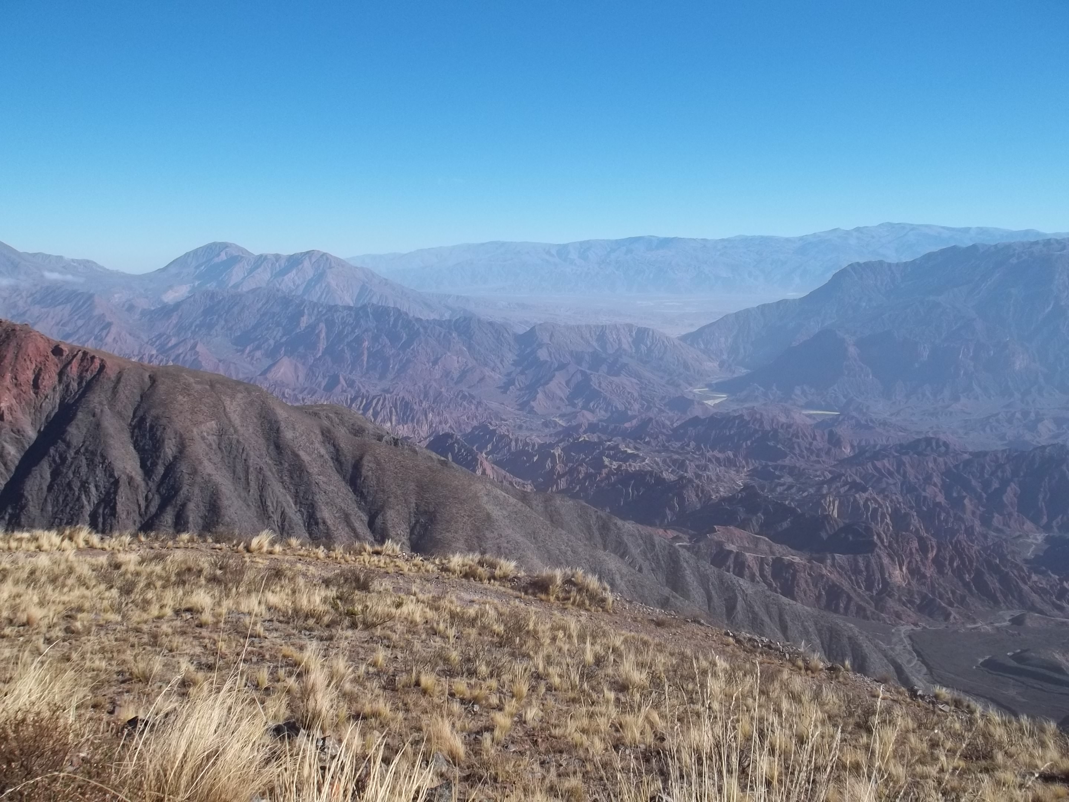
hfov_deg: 55.4
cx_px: 534
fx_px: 1019
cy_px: 401
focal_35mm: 33
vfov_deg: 42.9
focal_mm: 5.9
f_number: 8
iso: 64
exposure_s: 1/160
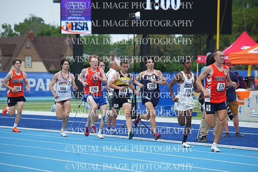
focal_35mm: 260
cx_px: 129
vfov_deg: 5.3
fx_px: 1864
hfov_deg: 7.9
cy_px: 86
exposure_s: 1/1250
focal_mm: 260
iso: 400
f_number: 5.6
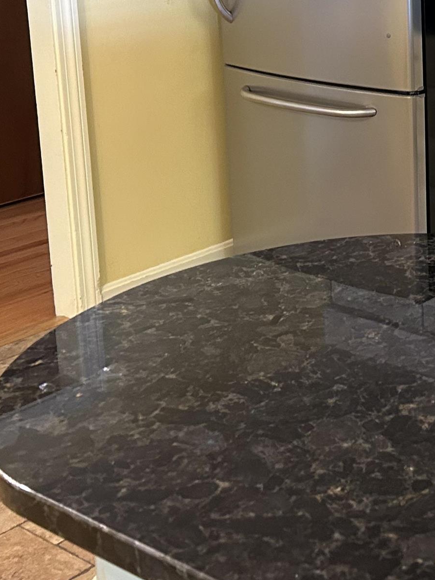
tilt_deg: -9.5
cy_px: 31
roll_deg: +0.1
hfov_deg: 19.1
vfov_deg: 27.6
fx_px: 1123
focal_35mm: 67
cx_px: 660
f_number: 1.5
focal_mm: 5.7
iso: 250
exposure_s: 1/60
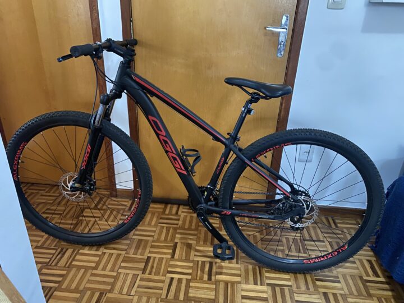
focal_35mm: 26
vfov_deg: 53.1
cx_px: 202
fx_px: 303
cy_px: 152
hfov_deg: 67.3
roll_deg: -3.0
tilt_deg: -25.9
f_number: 1.8
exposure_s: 1/17
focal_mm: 4.25
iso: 1000
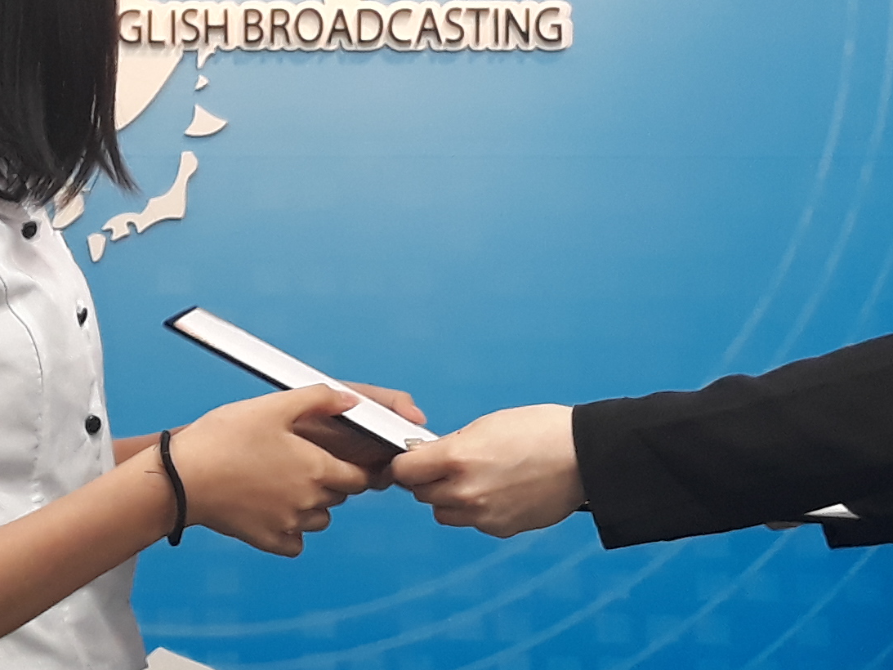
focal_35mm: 102
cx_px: 304
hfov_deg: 19.2
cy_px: 117
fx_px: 2632
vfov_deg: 14.4
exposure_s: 1/50
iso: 100
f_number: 1.7
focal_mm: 3.71
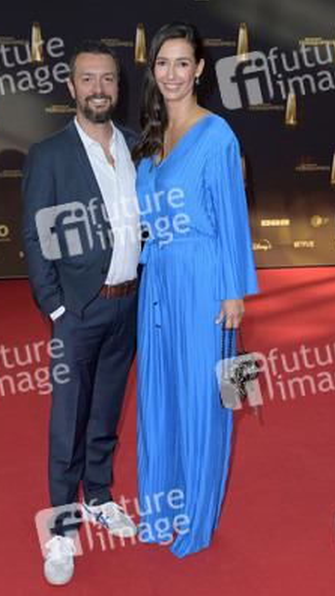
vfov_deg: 37.8
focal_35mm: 55
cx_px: 156
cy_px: 300
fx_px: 868
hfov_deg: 21.8
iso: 800
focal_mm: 52
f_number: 6.3
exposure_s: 1/250
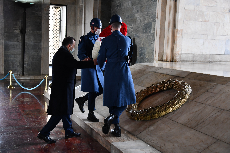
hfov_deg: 38.9
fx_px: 326
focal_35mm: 51
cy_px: 76
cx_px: 115
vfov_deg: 26.5
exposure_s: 1/125
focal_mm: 34
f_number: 4.2
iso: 1600
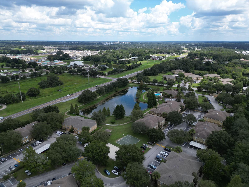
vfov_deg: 56.8
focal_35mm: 24
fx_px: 173
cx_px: 124
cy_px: 94
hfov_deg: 71.6
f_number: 1.7
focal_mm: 6.72
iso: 100
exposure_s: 1/2000
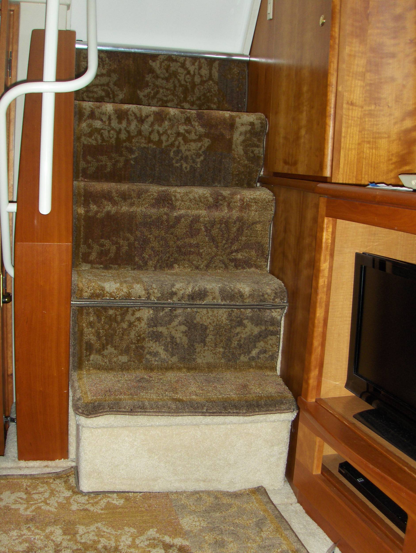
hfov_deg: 35.2
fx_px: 655
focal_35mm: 41
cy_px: 276
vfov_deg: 45.7
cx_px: 208
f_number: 3.5
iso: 100
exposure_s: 1/60
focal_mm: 6.5
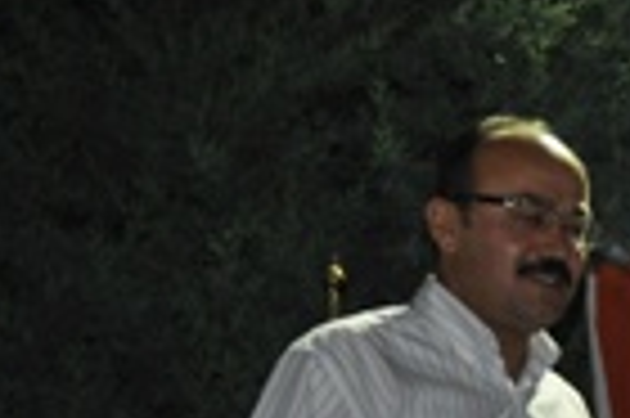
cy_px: 611
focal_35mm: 125
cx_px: 950
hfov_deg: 15.2
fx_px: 2185
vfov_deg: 10.6
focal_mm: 26
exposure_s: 1/60
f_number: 4.2
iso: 800
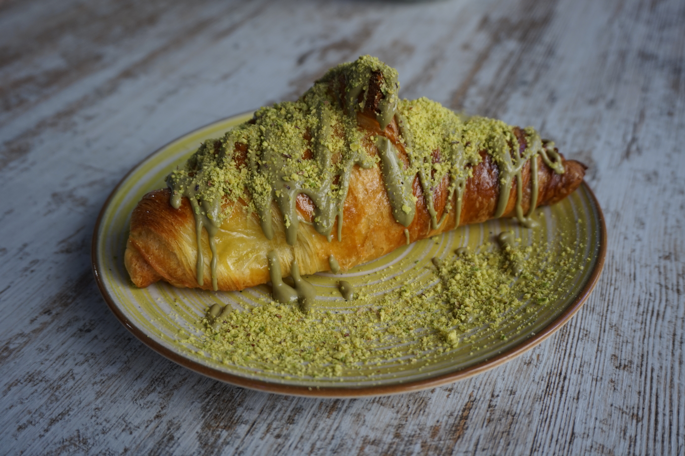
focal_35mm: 36
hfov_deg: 53.2
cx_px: 342
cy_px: 228
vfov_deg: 36.8
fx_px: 685
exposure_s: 1/60
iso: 125
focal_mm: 24
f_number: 4.5
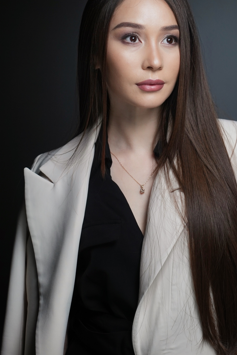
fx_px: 1055
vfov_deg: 19.1
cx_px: 145
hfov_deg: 12.8
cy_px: 148
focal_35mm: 107
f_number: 5
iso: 1600
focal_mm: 85
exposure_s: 1/400
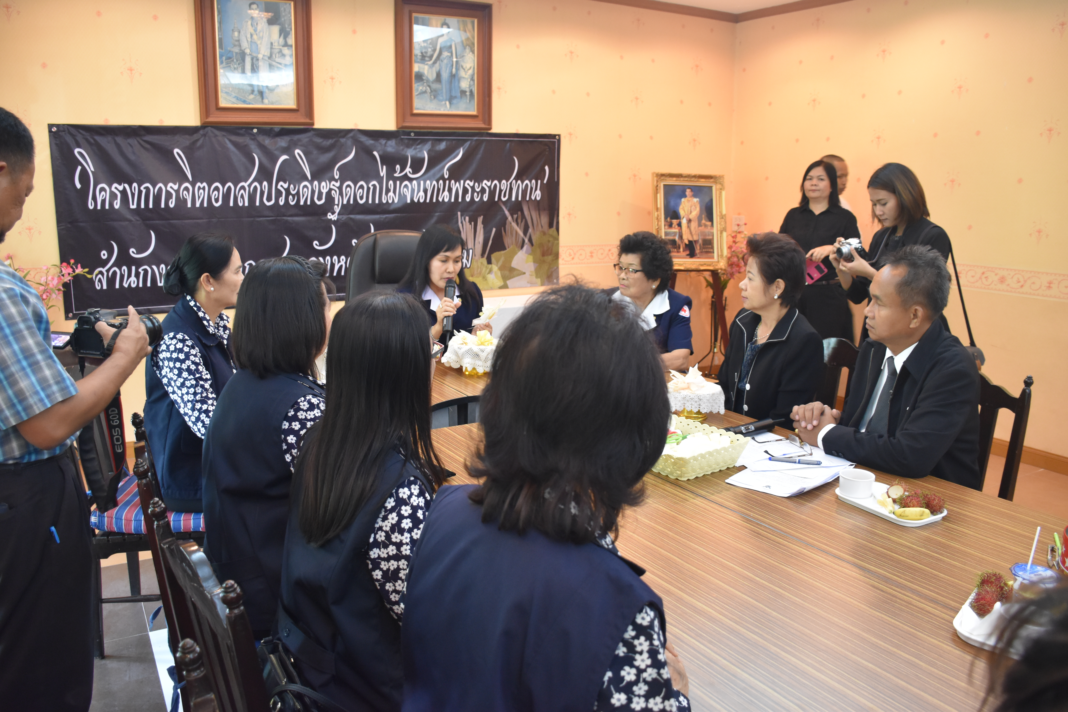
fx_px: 801
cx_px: 534
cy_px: 356
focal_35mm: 27
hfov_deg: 67.4
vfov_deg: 47.9
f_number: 4
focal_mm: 18
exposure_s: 1/30
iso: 1400
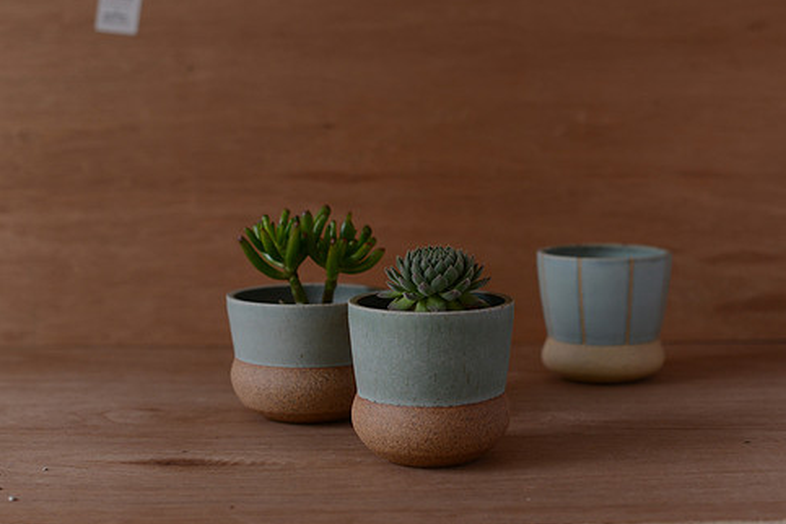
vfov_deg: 22.6
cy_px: 230
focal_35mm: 60
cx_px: 430
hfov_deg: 33.4
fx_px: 1310
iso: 500
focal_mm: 50
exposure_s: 1/100
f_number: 3.2
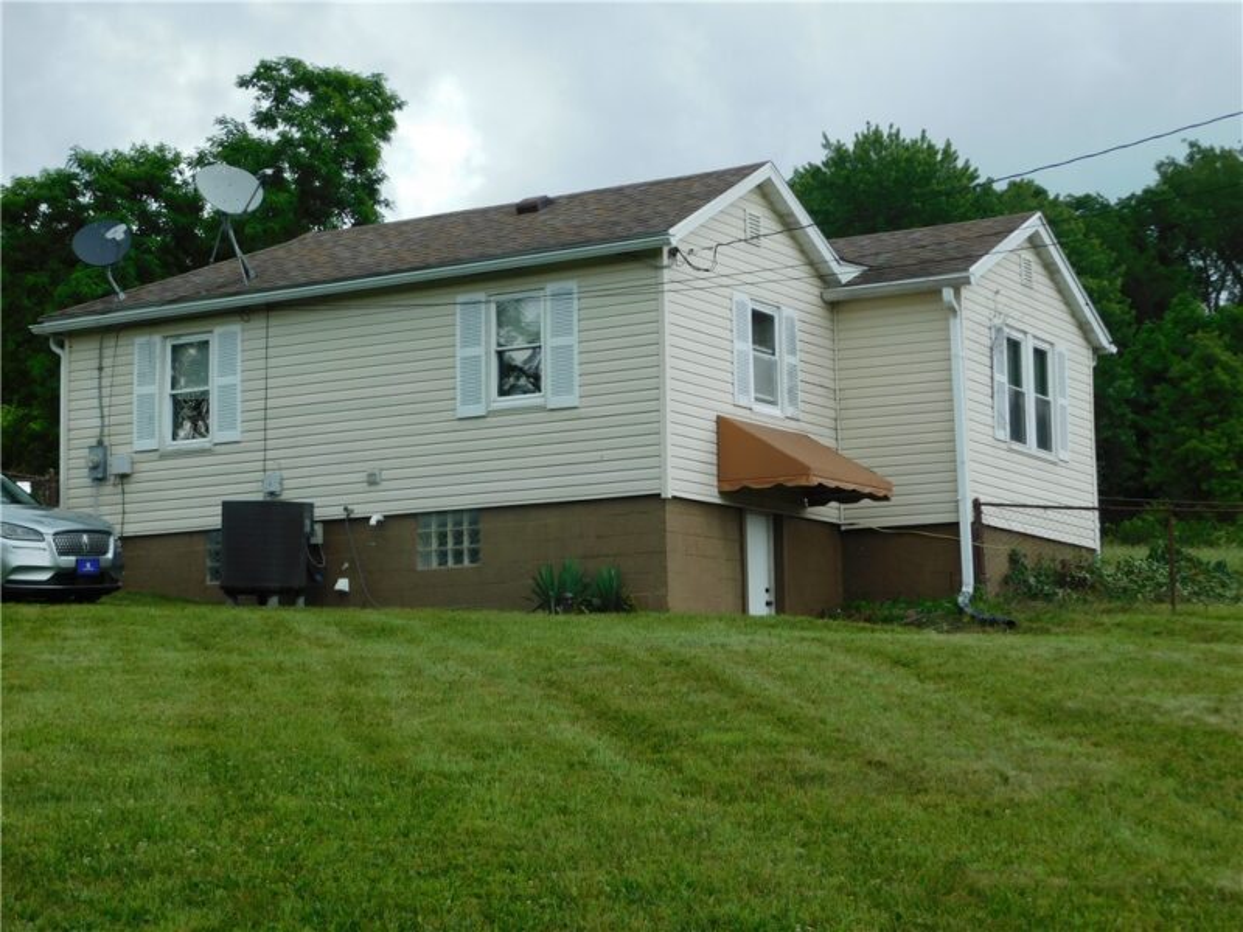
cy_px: 466
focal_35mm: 71
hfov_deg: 27.4
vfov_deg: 20.7
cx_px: 622
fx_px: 2549
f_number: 4.3
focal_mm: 12.6
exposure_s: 1/250
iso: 125
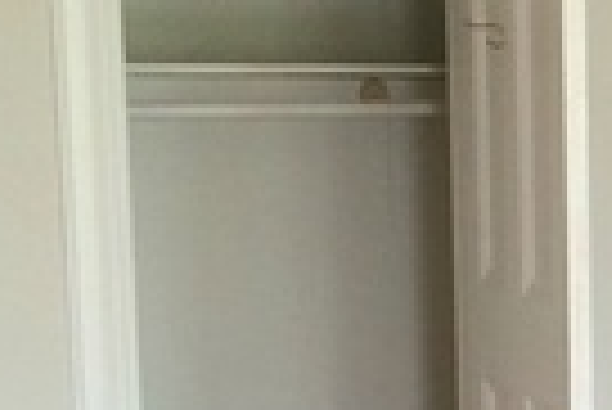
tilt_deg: -8.8
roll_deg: +0.4
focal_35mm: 148
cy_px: 514
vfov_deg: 9.2
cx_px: 1046
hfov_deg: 12.8
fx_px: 2519
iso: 125
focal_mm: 4.15
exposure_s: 1/30
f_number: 2.2
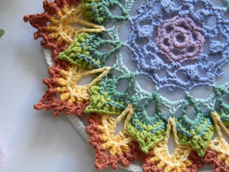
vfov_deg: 9.9
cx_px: 114
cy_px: 86
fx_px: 992
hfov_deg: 13.2
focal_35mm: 150
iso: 400
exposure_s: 1/25
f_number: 4.9
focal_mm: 27
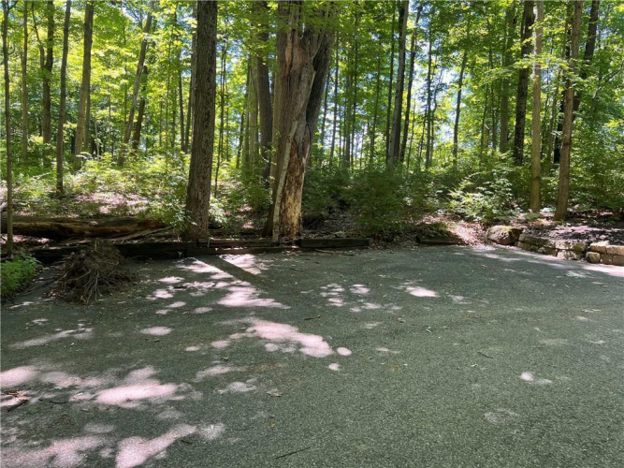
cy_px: 234
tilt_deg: -3.7
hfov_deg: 67.3
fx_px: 469
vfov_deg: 53.0
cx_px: 312
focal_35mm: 26
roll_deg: -2.0
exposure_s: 1/161
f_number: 1.5
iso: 50
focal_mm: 5.7
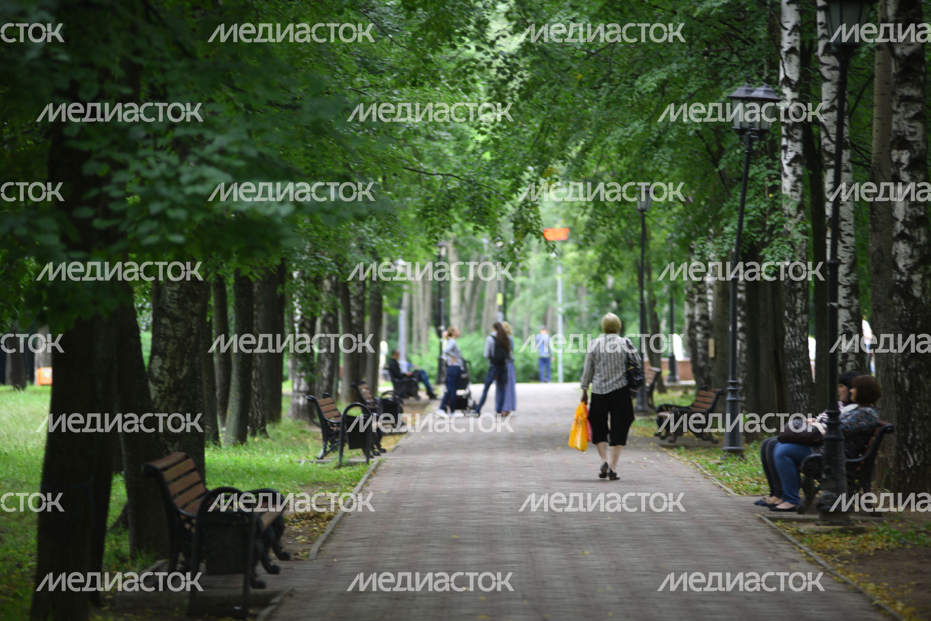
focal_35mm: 155
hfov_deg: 13.2
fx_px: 4010
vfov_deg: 8.9
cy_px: 310
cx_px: 466
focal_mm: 155
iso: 200
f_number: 2.8
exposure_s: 1/80
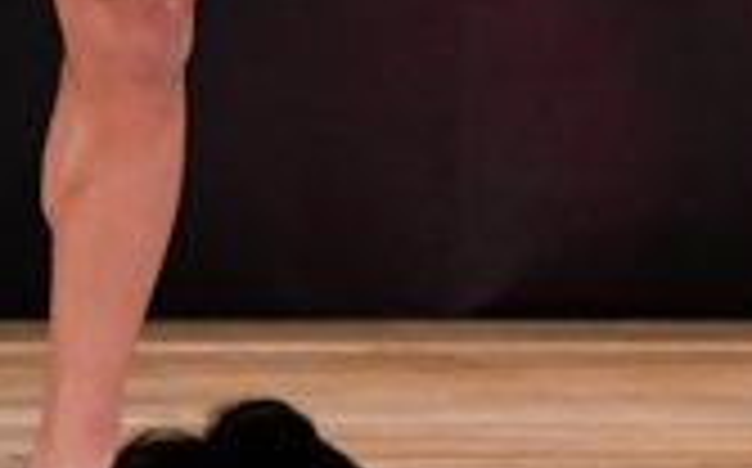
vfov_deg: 1.2
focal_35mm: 1135
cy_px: -441
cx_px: 1119
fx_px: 23238
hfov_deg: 1.9
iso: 3200
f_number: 5.6
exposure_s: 1/400
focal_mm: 160
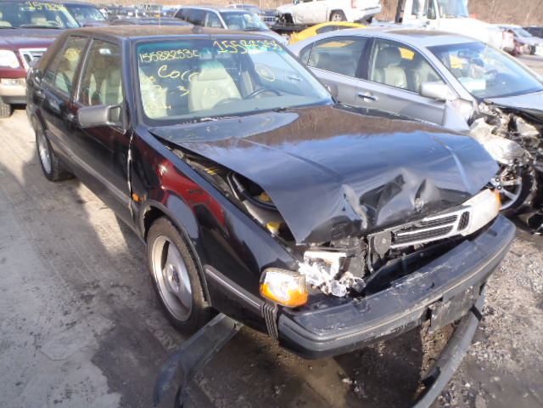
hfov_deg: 63.4
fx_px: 439
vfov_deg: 49.7
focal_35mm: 28
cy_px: 204
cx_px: 272
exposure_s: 1/100
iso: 80
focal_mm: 5
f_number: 4.5
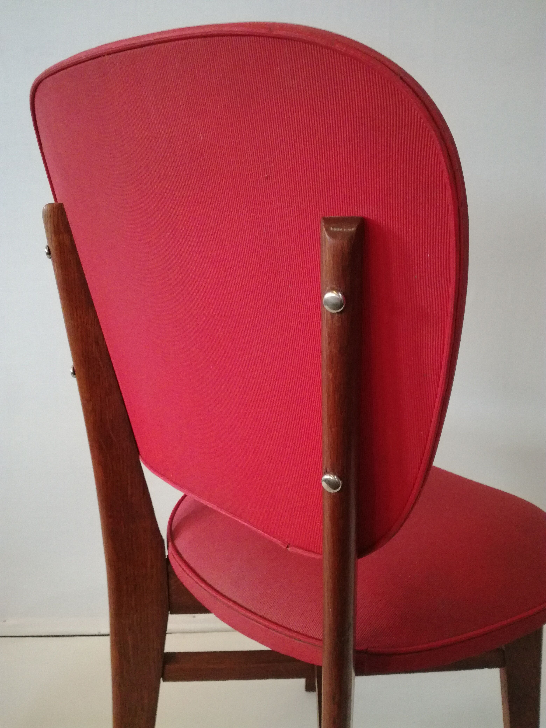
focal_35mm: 27
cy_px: 364
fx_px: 568
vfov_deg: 65.3
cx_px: 273
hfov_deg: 51.4
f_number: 2
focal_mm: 3.79
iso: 800
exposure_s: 1/16.7
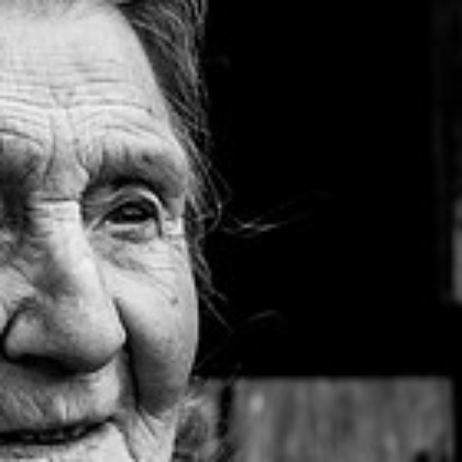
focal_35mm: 151
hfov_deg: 11.5
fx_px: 2280
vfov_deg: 11.6
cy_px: 298
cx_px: 110
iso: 200
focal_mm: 38
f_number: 5
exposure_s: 1/320
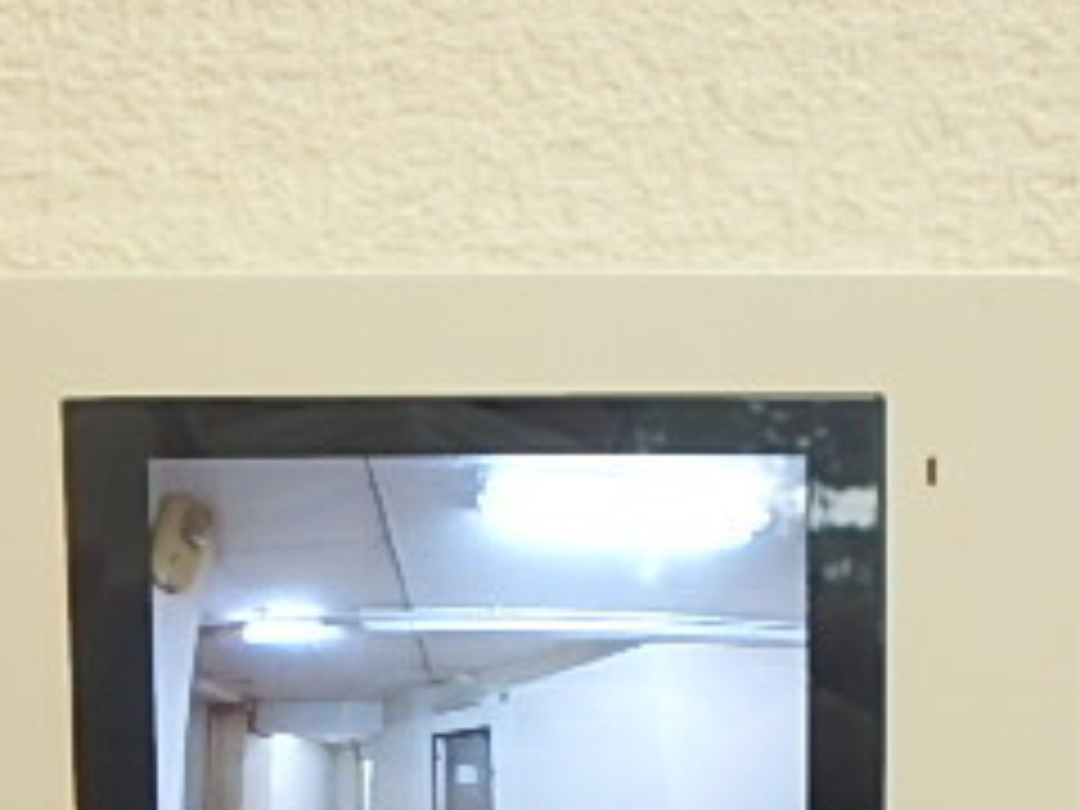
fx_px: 1747
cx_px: 540
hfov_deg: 34.3
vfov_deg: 24.2
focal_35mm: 56
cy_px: 909
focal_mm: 3.7
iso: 250
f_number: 3.5
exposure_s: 1/30
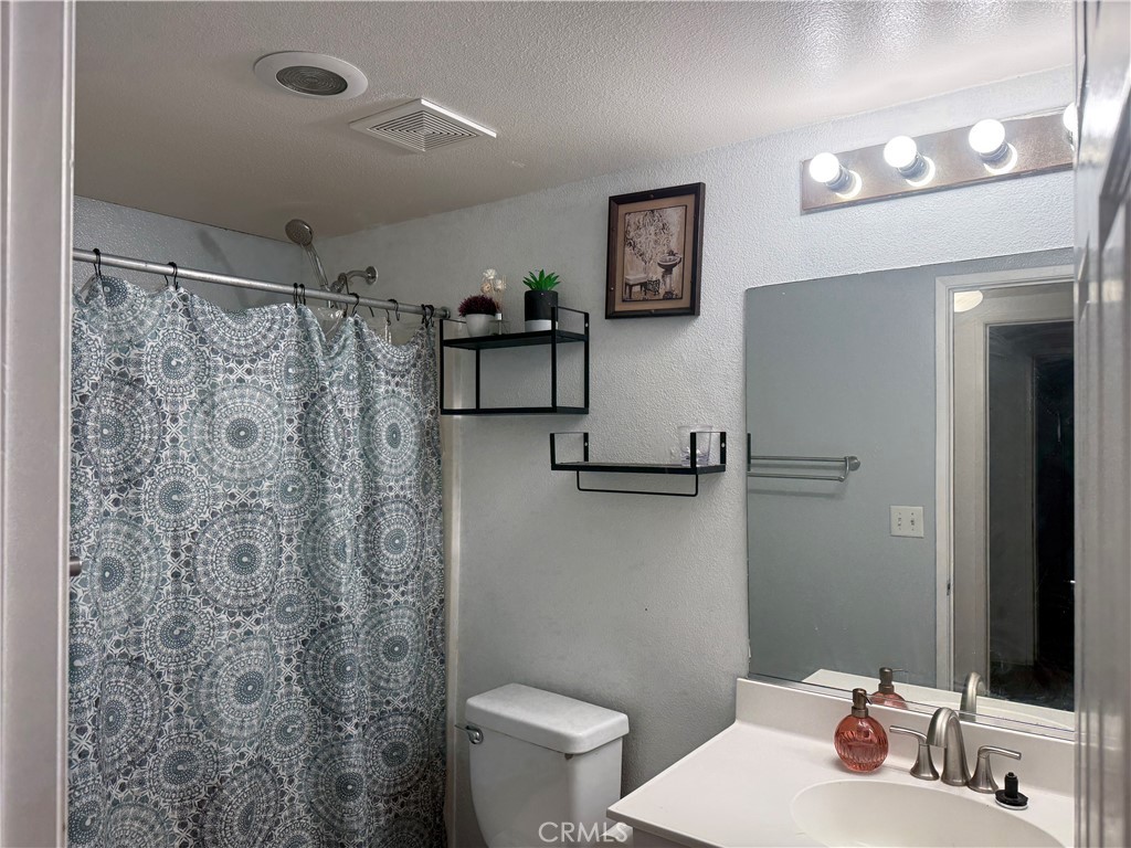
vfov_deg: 56.8
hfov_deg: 71.6
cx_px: 566
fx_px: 784
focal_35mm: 24
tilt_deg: +1.5
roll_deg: -0.4
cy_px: 424
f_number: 1.78
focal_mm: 6.76
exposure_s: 1/235
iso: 125
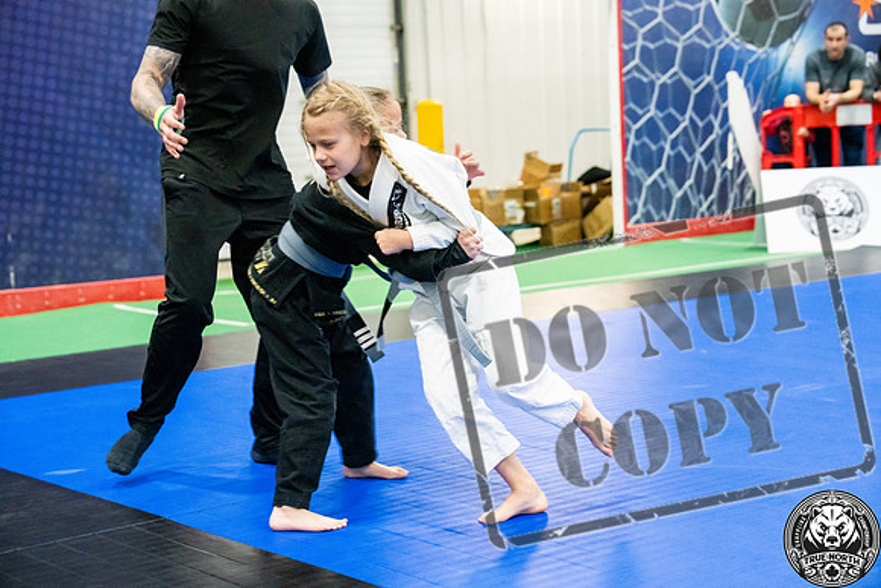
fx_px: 1713
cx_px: 440
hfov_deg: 28.8
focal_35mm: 70
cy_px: 294
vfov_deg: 19.5
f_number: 4
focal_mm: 70
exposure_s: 1/400
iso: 6400
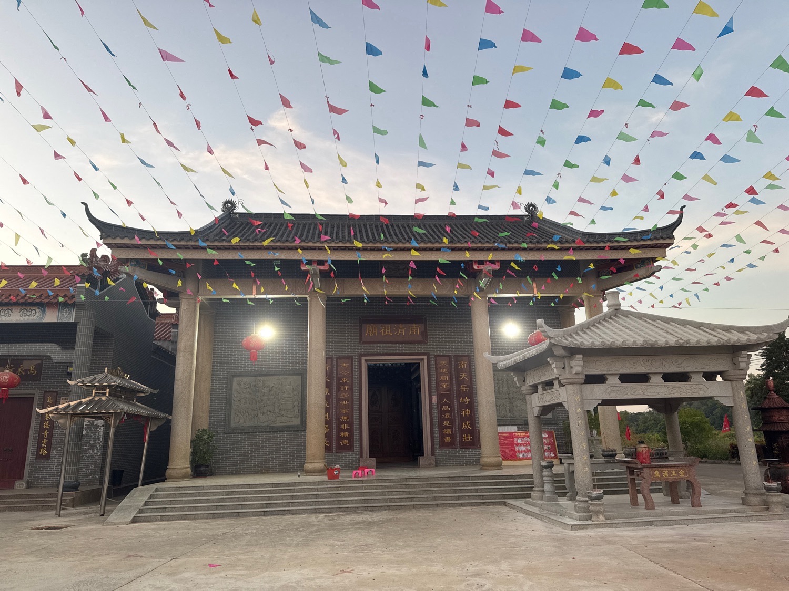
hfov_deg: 71.6
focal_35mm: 24
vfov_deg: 56.8
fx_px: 547
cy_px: 296
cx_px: 394
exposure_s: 1/121
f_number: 1.78
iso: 64
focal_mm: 6.76
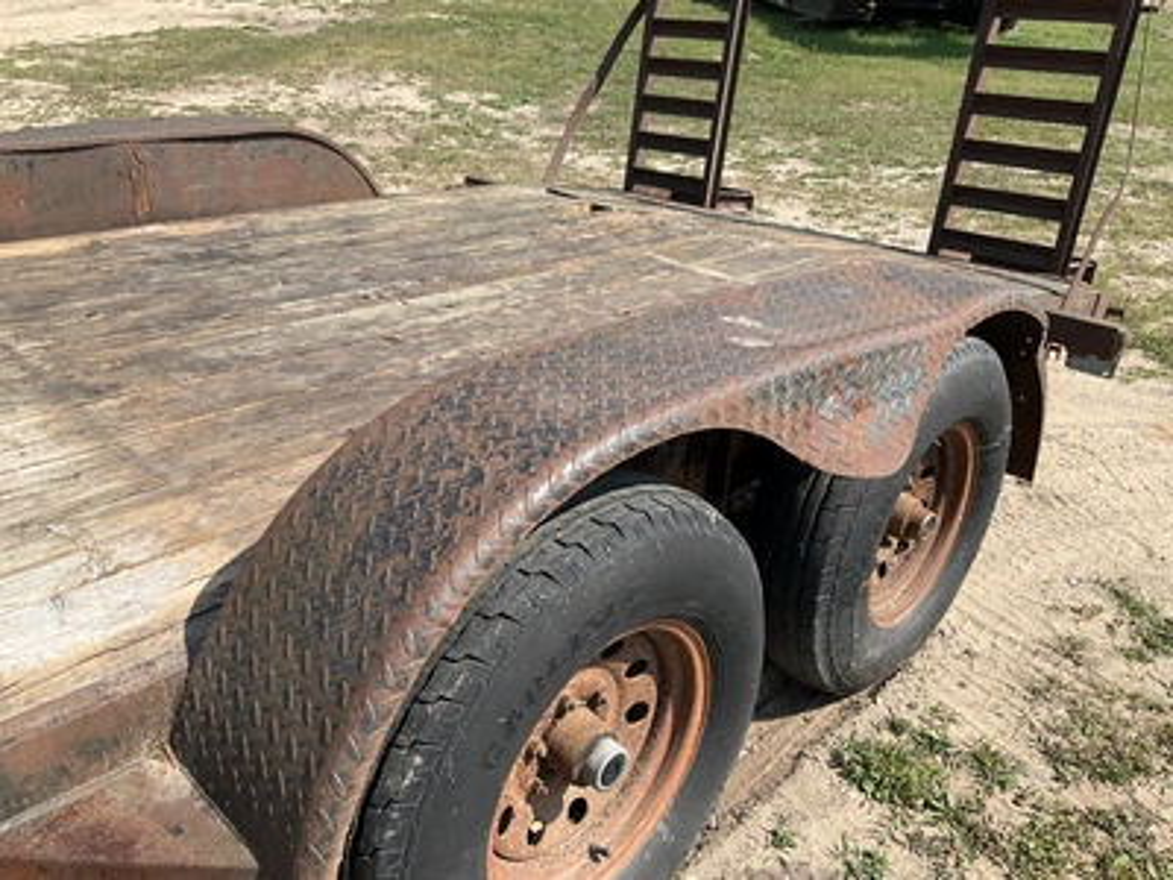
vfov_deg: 48.2
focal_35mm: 29
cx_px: 586
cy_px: 440
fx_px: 983
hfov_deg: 61.7
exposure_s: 1/1279
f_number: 1.8
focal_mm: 3
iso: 25
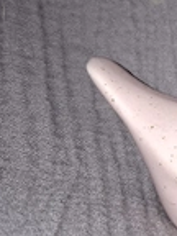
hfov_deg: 20.8
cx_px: 234
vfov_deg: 30.2
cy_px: 95
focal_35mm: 64
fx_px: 436
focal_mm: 5.54
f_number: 1.8
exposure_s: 1/100
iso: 50
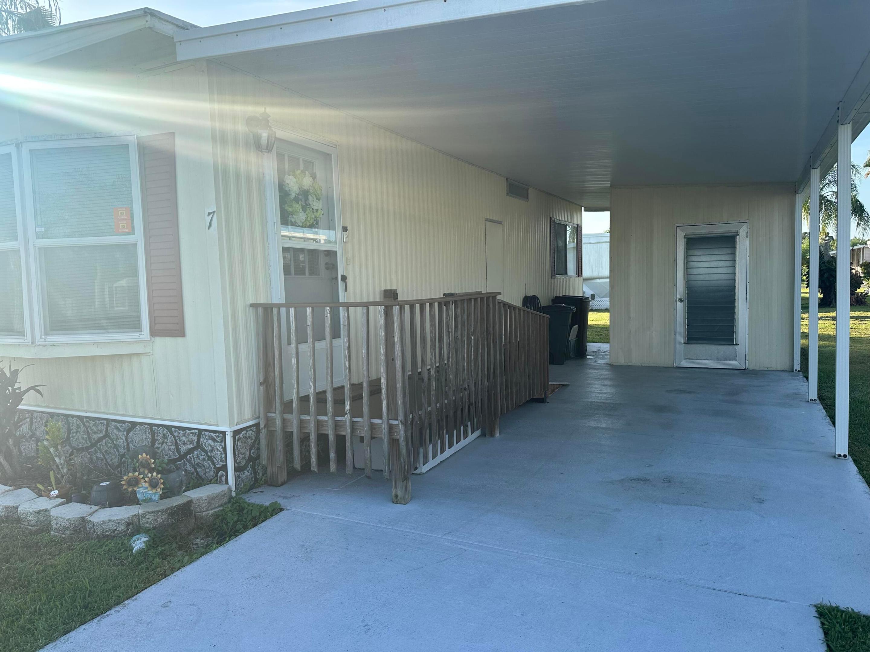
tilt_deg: -3.2
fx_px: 603
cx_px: 435
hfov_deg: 71.6
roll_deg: +1.4
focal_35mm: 24
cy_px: 326
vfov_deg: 56.8
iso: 80
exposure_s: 1/1587
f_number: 1.78
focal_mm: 6.86
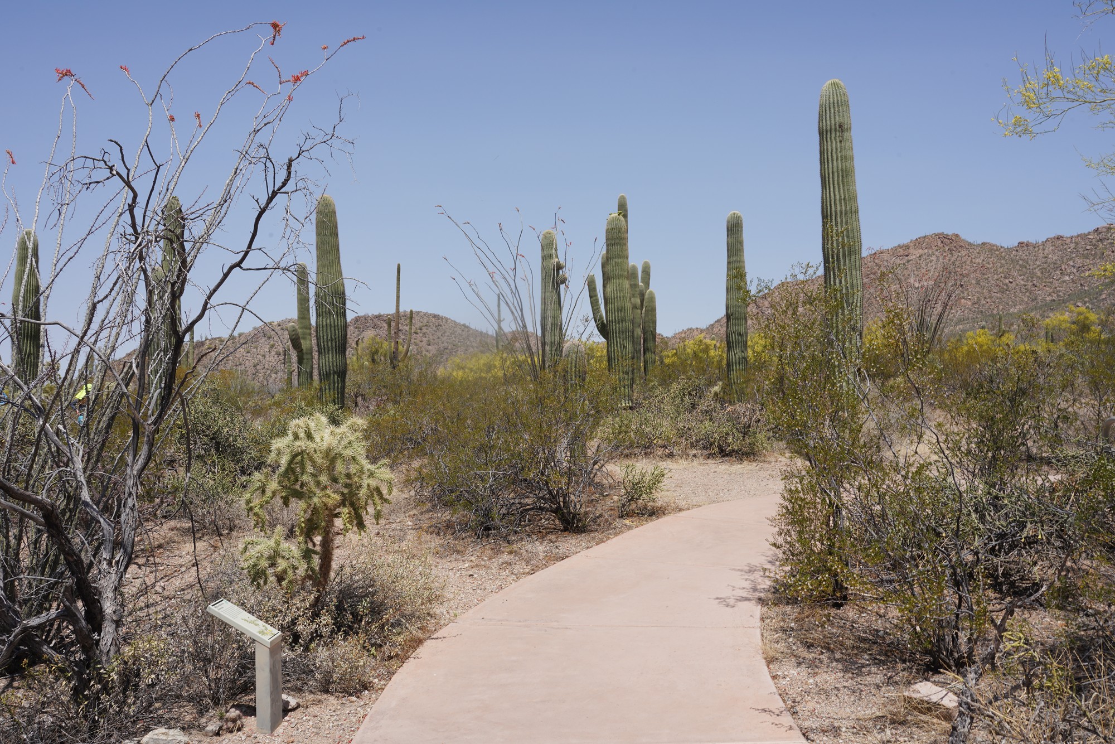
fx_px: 960
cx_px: 558
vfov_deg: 42.3
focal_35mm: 31
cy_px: 372
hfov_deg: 60.3
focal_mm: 31
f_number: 20
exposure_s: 1/80
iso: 100
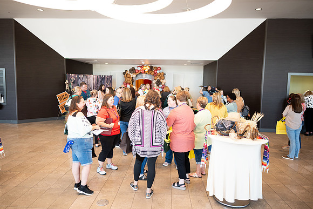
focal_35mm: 25
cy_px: 104
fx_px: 220
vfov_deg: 50.8
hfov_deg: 70.9
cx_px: 152
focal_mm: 24
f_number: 1.8
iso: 400
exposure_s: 1/200
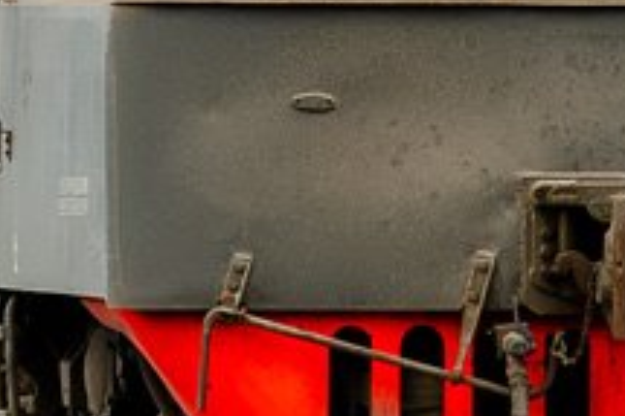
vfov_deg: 1.4
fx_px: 16671
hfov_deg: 2.1
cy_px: -644
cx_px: -174
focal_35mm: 961
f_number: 5.6
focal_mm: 92
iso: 160
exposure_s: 1/200
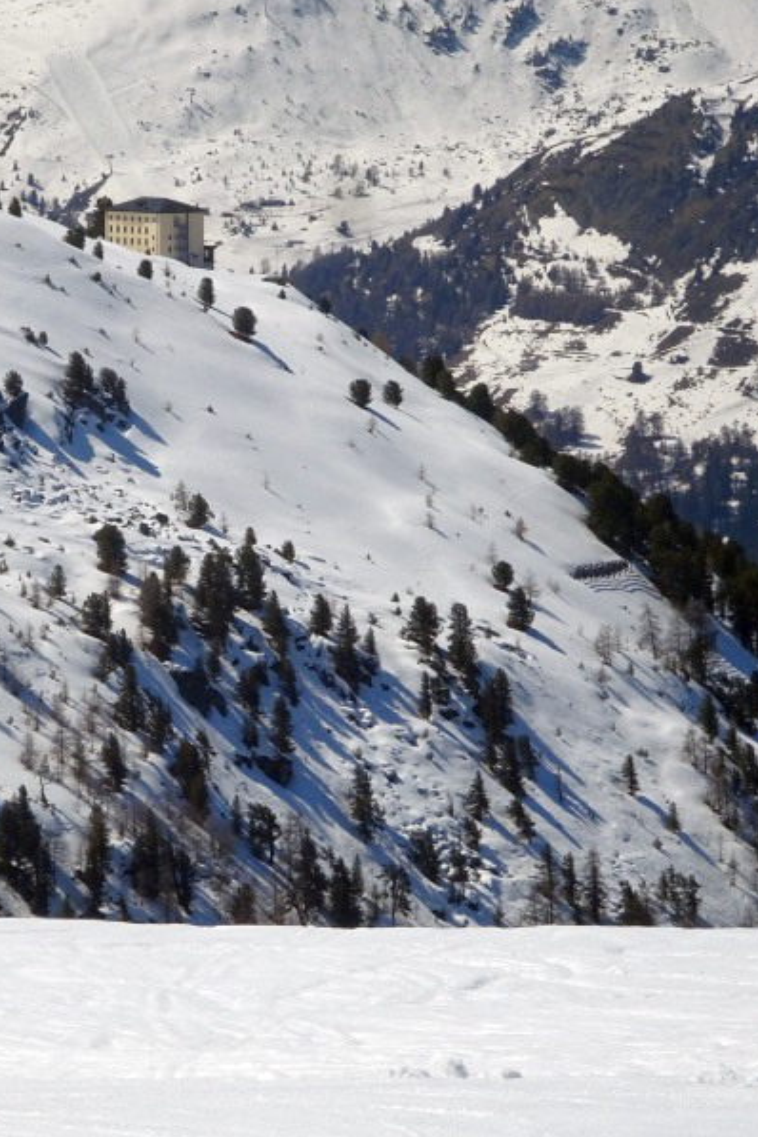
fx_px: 7832
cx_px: 173
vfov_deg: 8.3
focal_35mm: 248
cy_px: 568
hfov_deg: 5.5
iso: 80
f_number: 5.6
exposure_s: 1/1250
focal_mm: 30.42
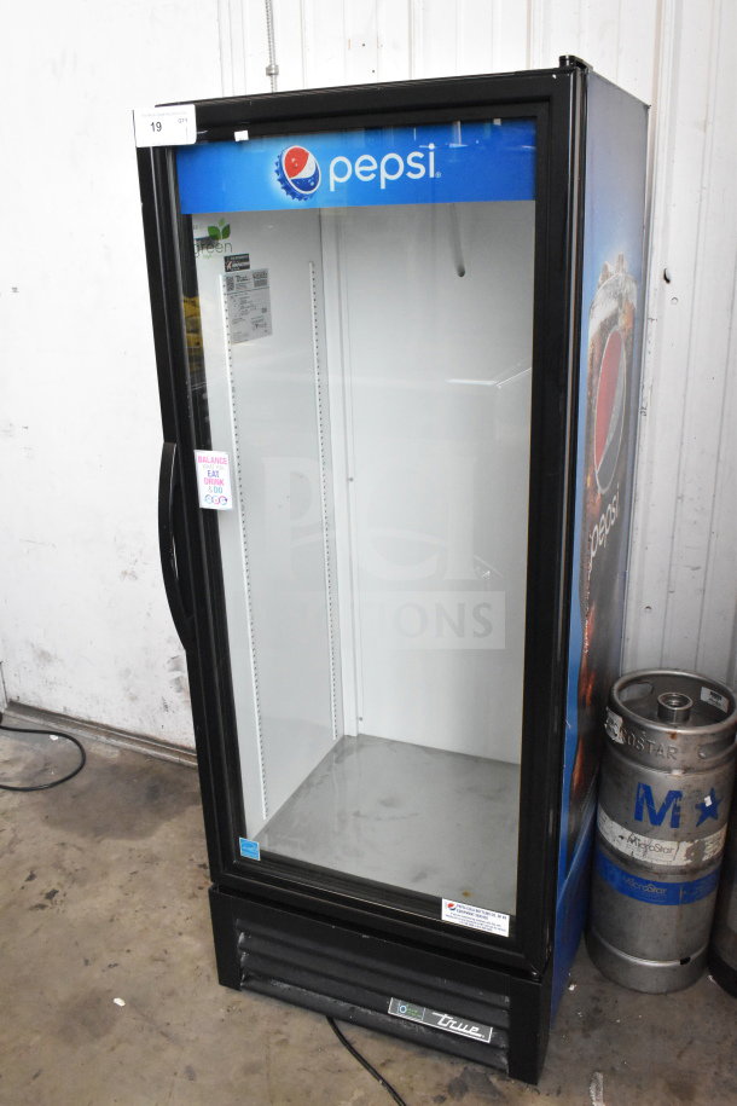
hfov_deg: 43.6
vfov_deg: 61.9
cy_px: 553
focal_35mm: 30
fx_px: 921
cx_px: 368
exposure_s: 1/320
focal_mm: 20
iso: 6400
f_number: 9
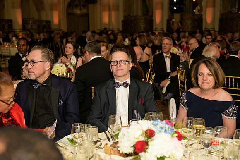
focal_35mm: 48
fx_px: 320
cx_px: 120
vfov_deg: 28.1
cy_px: 80
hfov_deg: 41.1
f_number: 3.2
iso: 1600
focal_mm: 48
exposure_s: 1/125
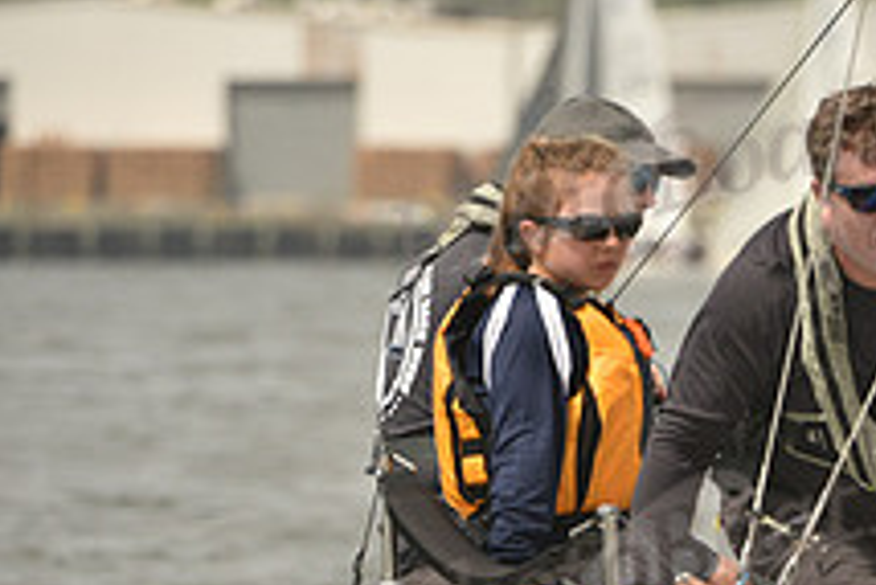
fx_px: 26394
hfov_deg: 1.9
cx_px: 1183
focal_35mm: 1084
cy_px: 710
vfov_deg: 1.3
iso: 320
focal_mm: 400
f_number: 8
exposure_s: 1/1250
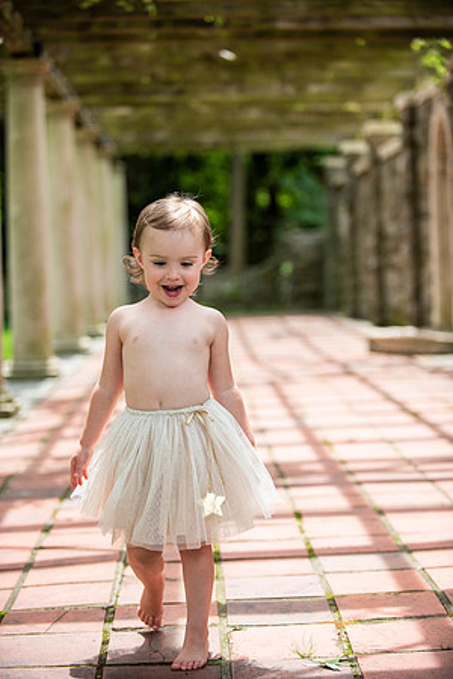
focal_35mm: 80
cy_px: 340
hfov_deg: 17.1
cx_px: 226
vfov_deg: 25.4
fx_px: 1510
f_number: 2.8
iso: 640
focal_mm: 80
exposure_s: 1/4000
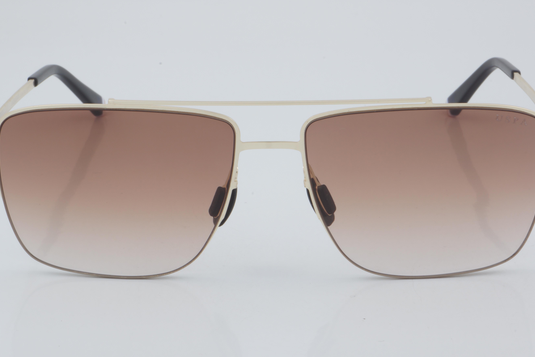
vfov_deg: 14.6
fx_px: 1390
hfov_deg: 21.8
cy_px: 177
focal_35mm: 94
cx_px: 272
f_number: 32
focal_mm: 55
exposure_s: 1/3
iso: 100
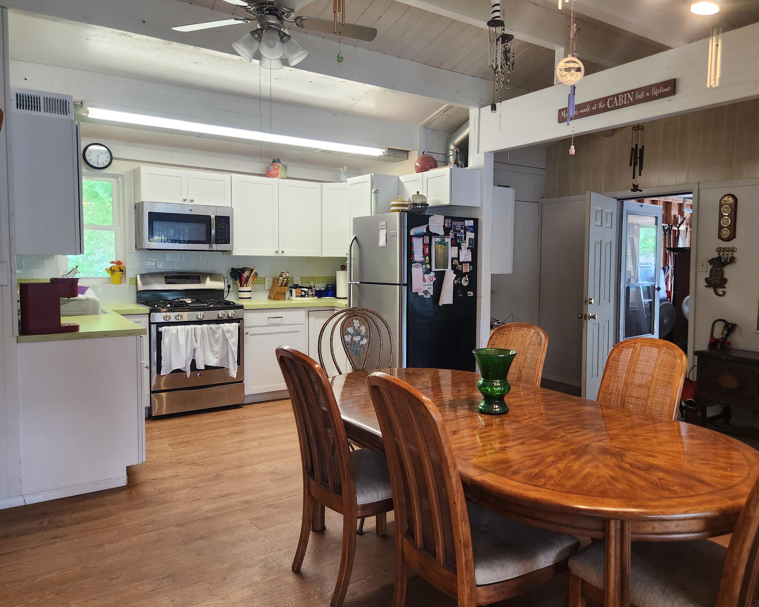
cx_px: 433
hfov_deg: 65.7
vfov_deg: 54.9
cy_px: 306
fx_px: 584
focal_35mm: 26
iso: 250
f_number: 1.8
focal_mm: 5.4
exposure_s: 1/120
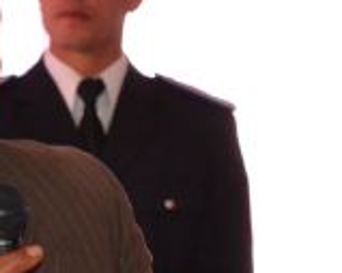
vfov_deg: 5.0
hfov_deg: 6.2
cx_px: -86
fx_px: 3145
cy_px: 166
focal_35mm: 311
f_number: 5.6
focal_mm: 55
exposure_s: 1/60
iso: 2800
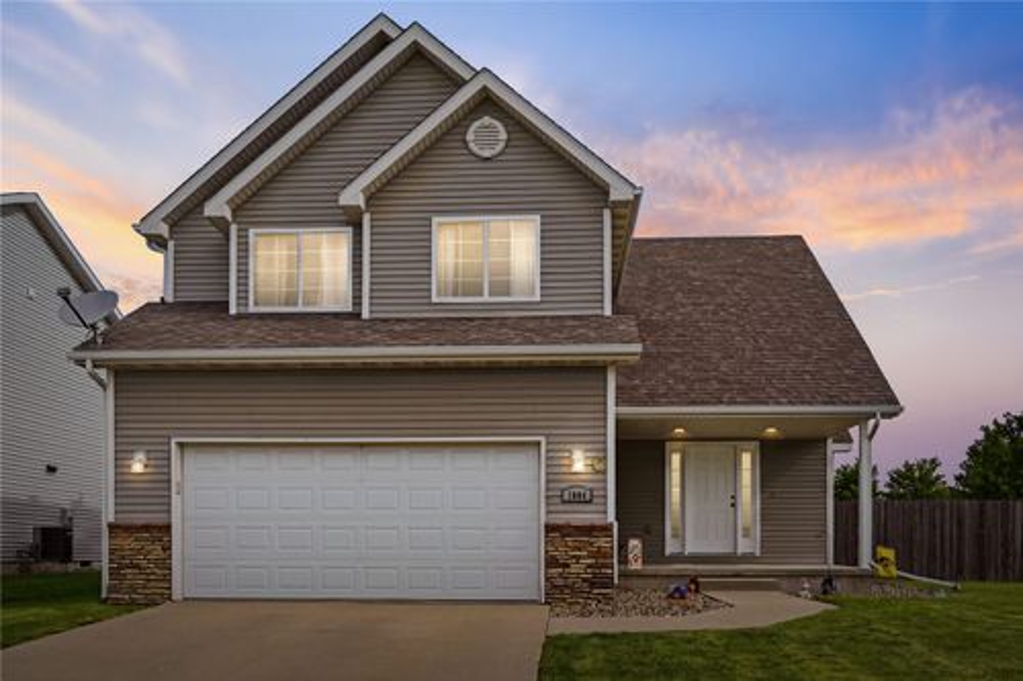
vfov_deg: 44.9
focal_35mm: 29
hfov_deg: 63.7
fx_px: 824
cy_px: 340
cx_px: 512
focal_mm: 29
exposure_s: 1/800
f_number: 9
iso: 400
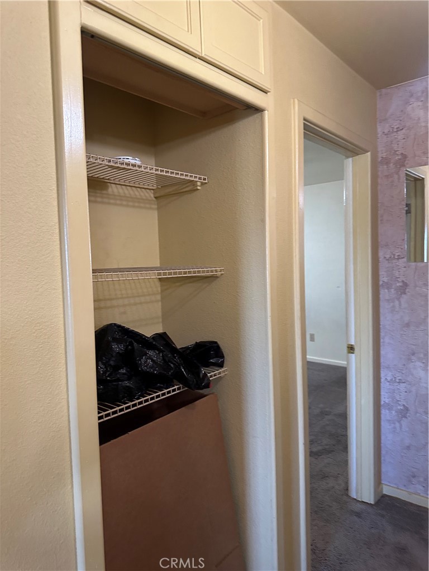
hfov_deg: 56.8
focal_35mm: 24
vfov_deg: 71.6
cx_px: 214
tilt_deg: -0.8
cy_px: 286
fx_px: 397
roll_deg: +0.0
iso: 320
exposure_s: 1/60
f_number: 1.78
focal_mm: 6.86
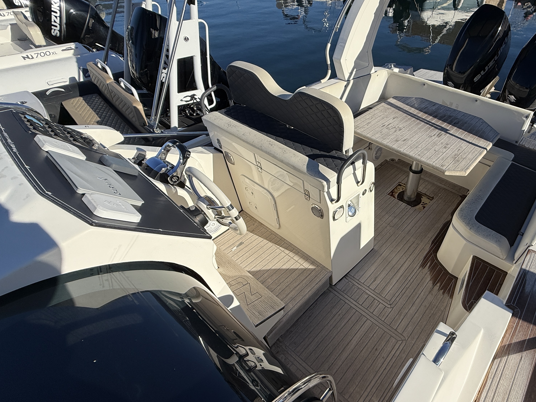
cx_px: 359
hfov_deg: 81.7
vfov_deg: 68.6
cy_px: 218
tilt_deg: -45.5
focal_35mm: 19
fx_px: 294
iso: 50
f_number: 2.2
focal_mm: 2.22
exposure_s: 1/3125
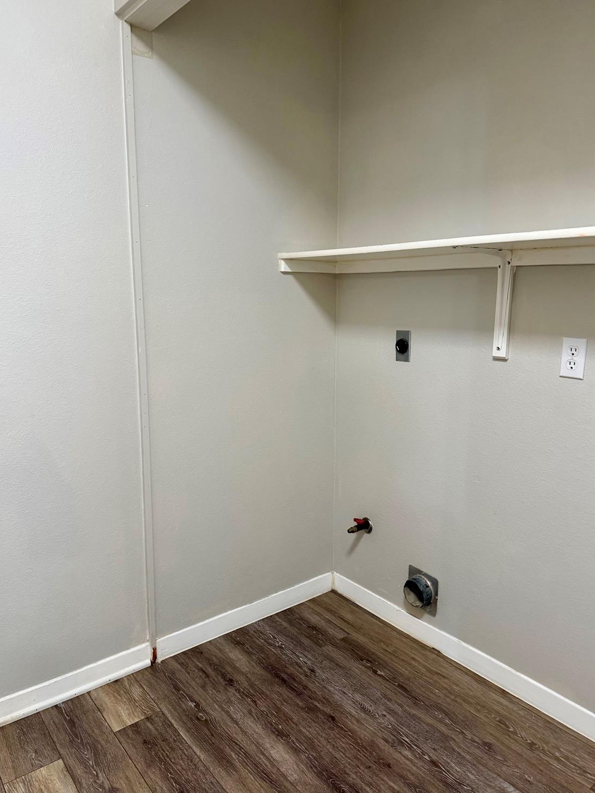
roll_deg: -0.6
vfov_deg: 69.4
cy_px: 396
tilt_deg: -10.6
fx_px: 573
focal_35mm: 25
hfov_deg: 54.9
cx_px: 304
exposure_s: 1/60
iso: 250
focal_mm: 6.76
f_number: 1.78
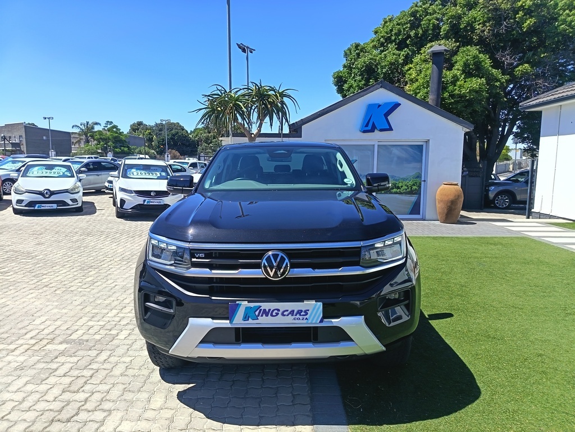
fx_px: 399
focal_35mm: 24
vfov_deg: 56.8
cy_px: 216
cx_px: 288
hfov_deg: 71.6
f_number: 1.75
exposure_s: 1/700
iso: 100
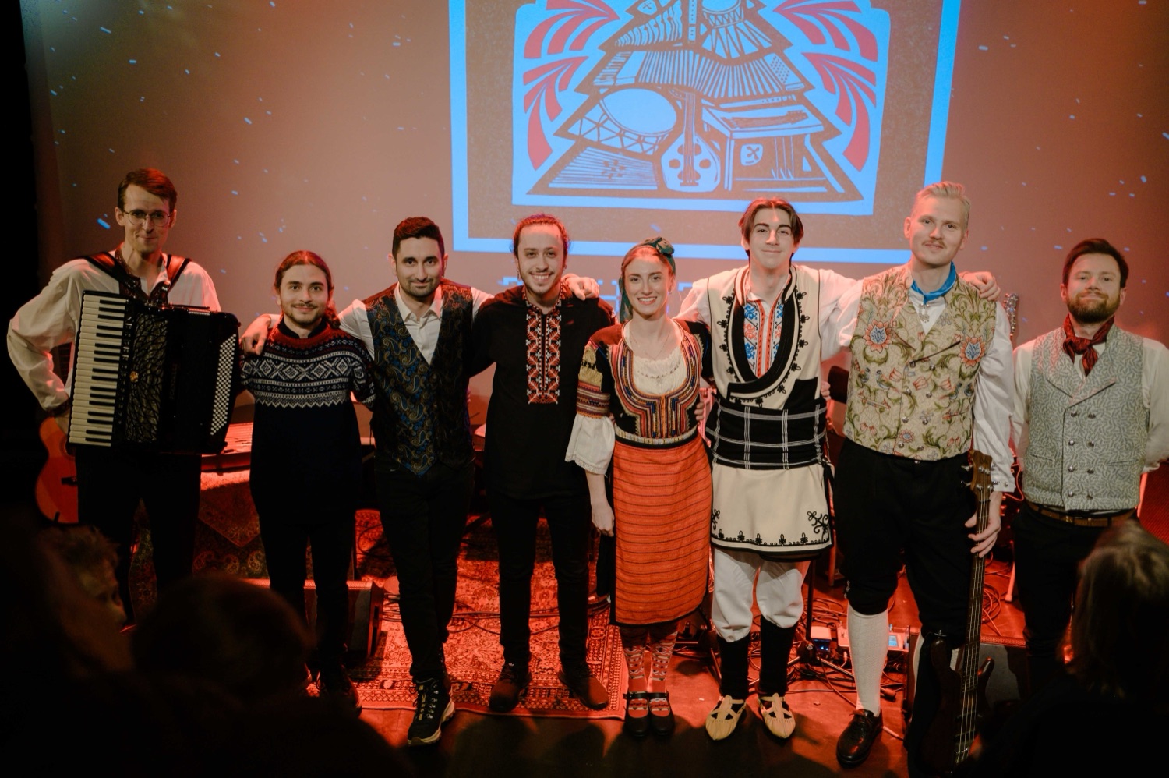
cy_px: 389
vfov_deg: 33.4
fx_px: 1298
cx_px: 584
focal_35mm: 40
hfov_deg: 48.5
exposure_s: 1/200
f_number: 2
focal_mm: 40
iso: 1250
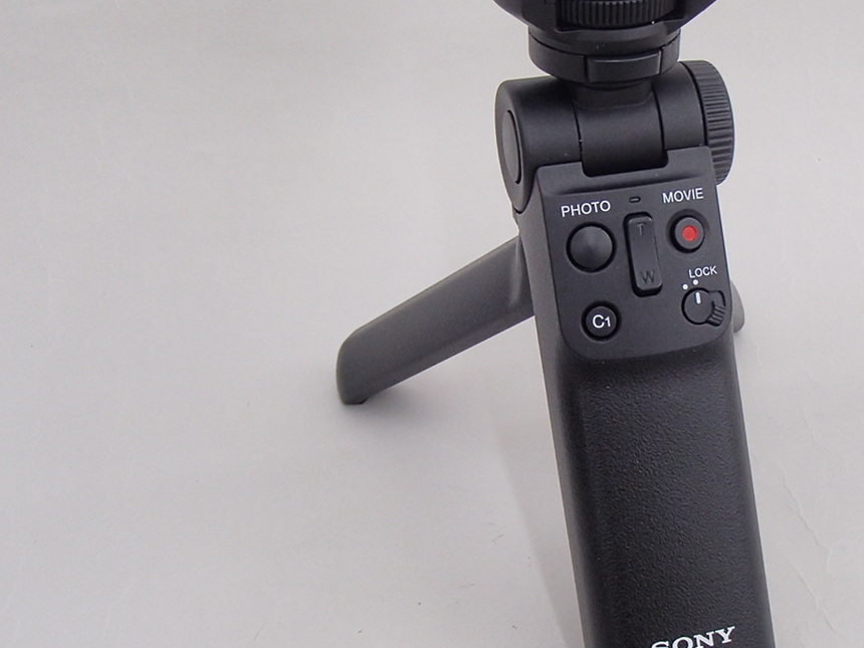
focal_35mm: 53
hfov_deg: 35.8
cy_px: 317
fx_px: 1323
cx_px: 587
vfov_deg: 27.5
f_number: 4.6
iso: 200
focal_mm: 6.83
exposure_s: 1/80
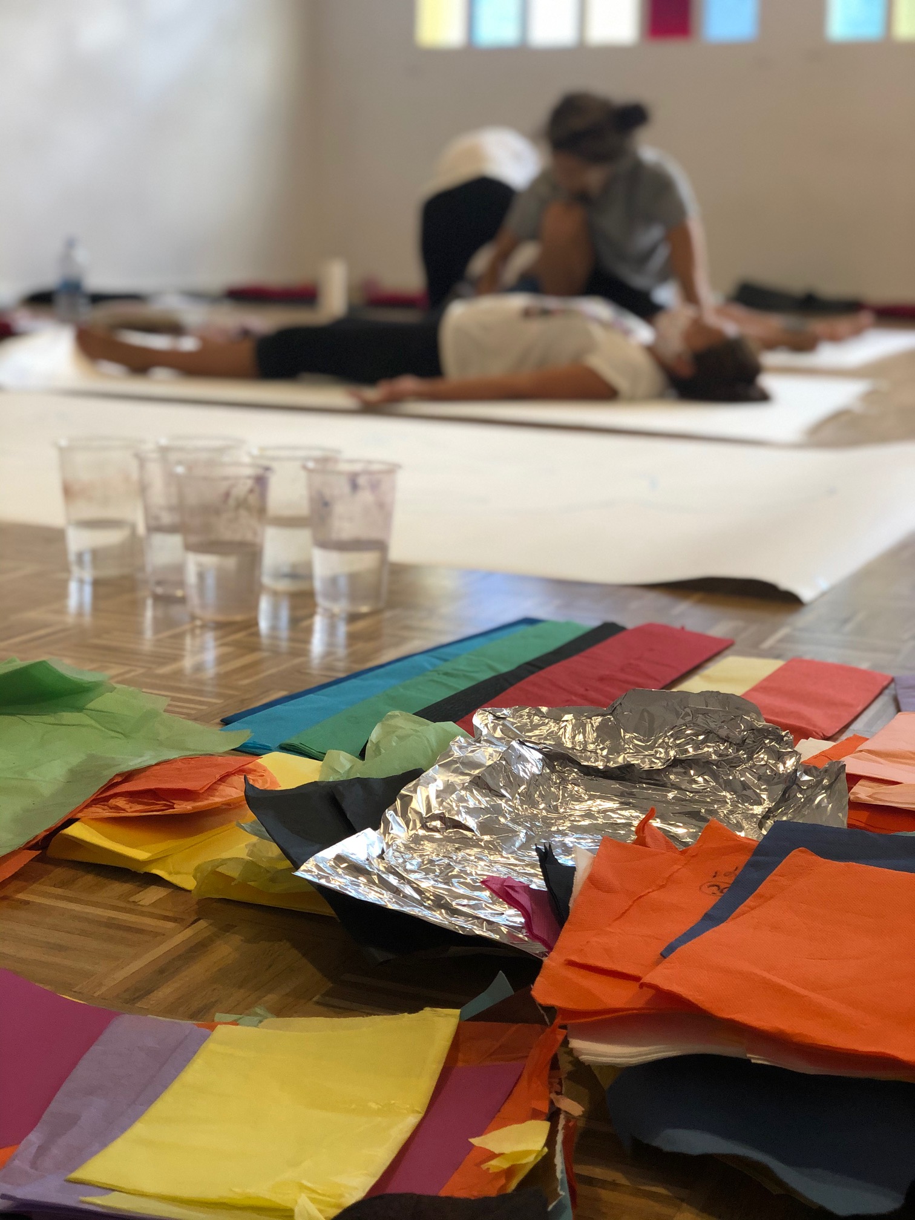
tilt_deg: -11.6
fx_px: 1833
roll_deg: -1.4
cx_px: 458
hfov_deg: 28.0
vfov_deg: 36.8
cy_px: 610
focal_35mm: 52
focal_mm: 6
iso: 100
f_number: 2.4
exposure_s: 1/33
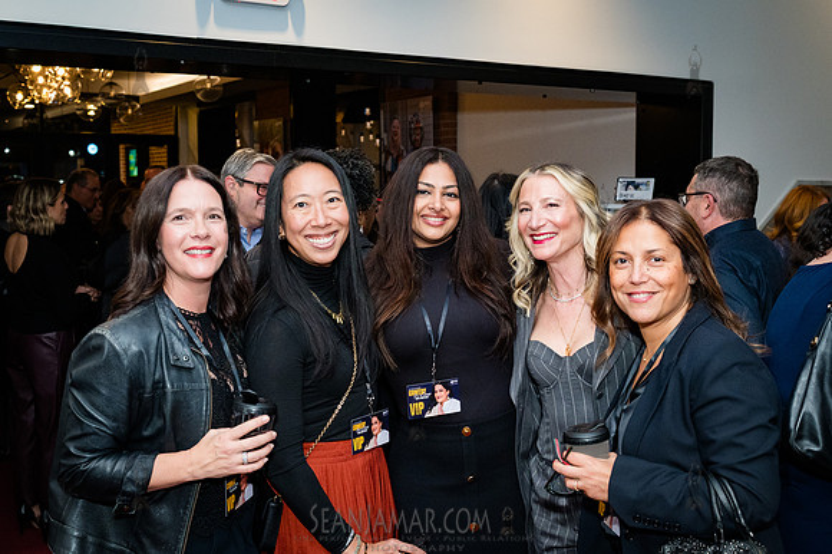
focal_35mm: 40
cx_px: 447
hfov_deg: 48.6
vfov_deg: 33.5
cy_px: 251
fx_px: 920
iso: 6400
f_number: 5
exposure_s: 1/400
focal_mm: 35
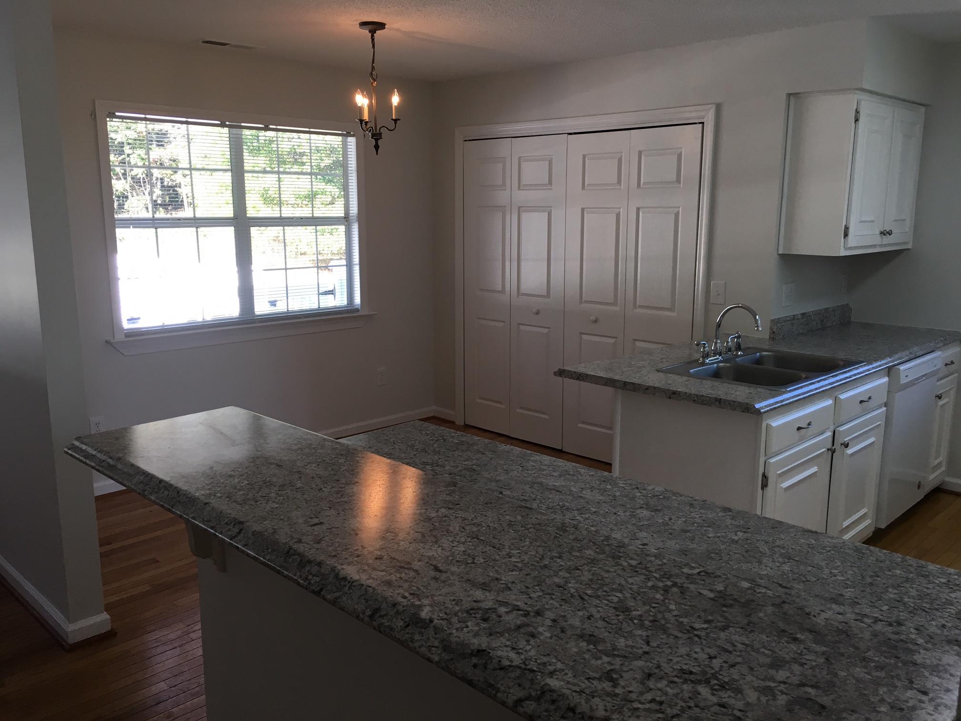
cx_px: 480
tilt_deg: -10.3
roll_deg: -0.6
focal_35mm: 29
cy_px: 360
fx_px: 805
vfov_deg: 48.2
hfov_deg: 61.7
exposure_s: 1/40
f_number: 2.2
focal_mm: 4.15
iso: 25
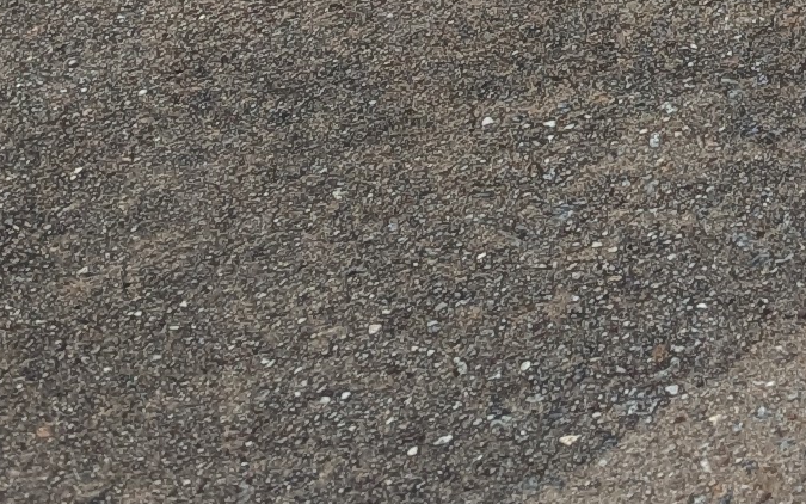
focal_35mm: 154
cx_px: 2348
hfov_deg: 10.3
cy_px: -1172
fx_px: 3383
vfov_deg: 7.2
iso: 21
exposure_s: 1/393
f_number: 1.68
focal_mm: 6.9
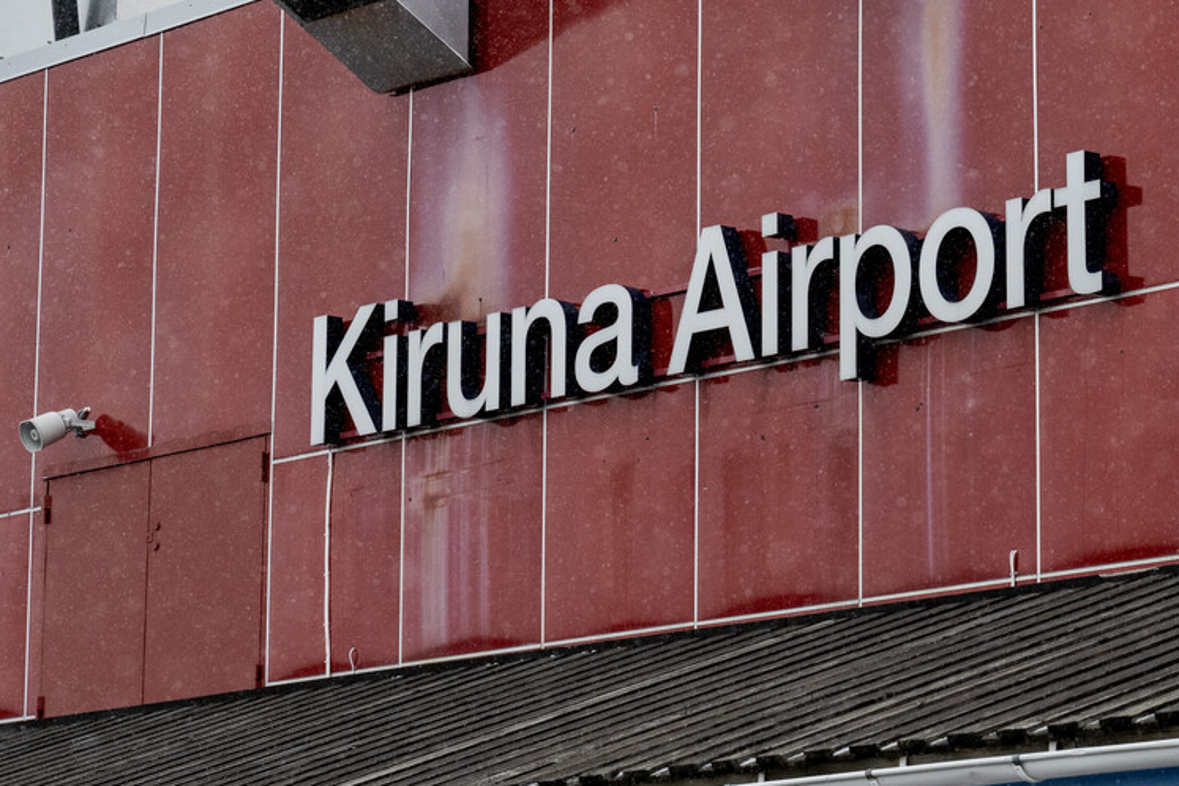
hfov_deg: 13.7
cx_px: 827
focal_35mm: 150
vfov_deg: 9.1
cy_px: 148
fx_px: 4912
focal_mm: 70
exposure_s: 1/3200
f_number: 5
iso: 1600
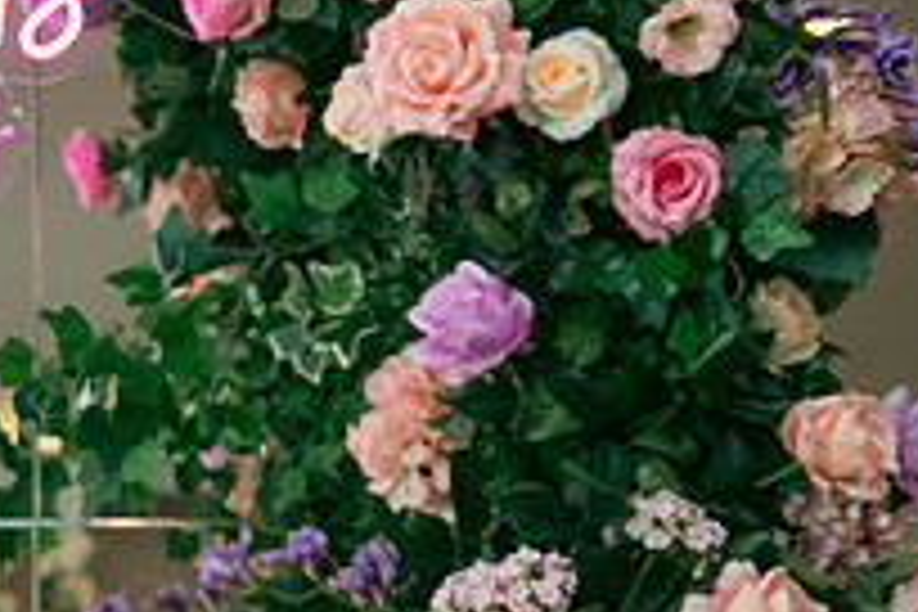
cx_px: -374
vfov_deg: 10.8
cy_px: 668
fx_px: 3187
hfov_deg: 15.4
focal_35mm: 125
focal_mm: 44
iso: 640
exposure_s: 1/160
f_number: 3.5
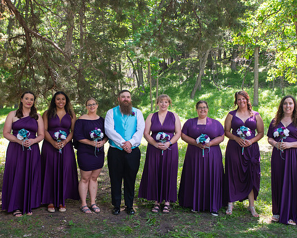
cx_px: 134
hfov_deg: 45.7
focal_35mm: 40
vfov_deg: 37.3
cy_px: 119
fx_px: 352
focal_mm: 31
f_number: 5
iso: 250
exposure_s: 1/125
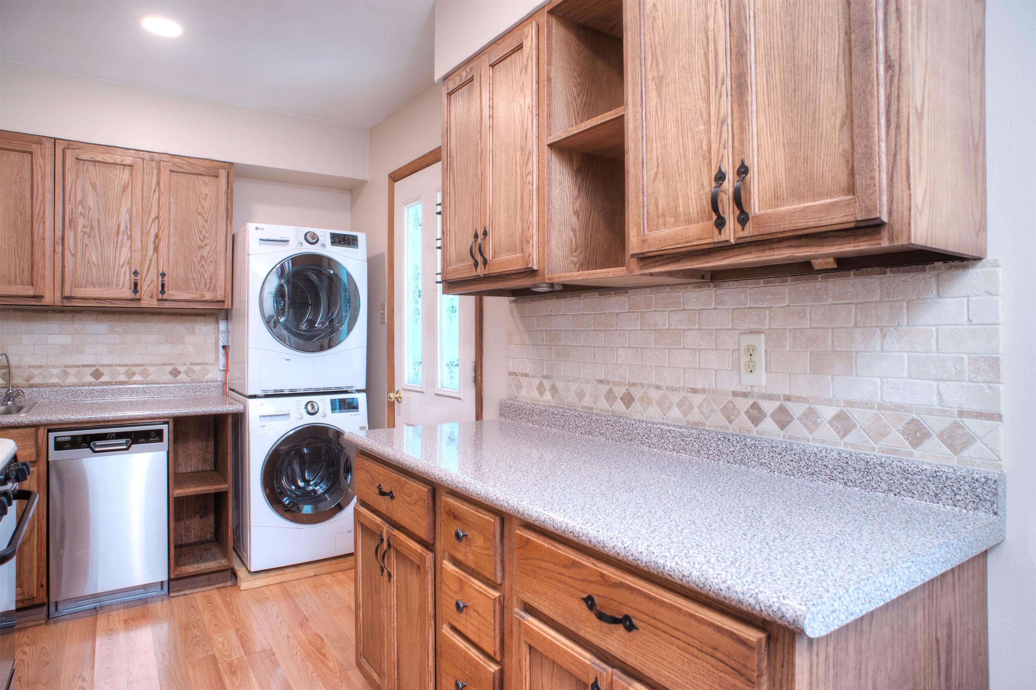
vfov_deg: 61.9
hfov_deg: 84.0
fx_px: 576
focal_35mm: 20
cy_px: 345
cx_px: 518
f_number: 5.6
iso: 500
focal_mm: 20
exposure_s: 1/15
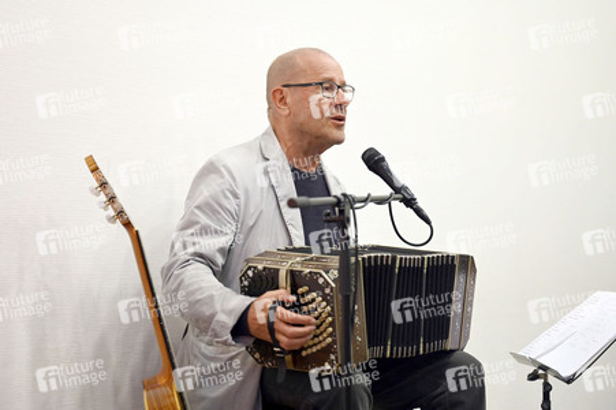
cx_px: 308
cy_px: 205
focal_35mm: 70
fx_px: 1197
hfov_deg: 28.9
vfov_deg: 19.4
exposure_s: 1/125
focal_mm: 70
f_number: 2.8
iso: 1400
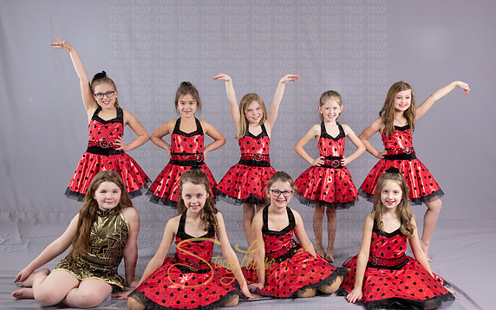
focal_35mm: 36
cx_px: 262
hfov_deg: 54.0
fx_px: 487
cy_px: 162
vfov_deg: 35.4
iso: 2500
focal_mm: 24
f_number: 6.3
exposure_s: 1/125
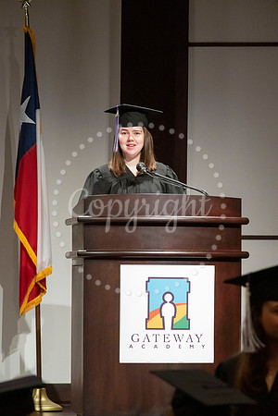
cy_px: 208
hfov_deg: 6.9
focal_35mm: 200
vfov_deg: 10.3
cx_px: 139
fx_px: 2316
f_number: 8
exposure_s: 1/200
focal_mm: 200
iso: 6400
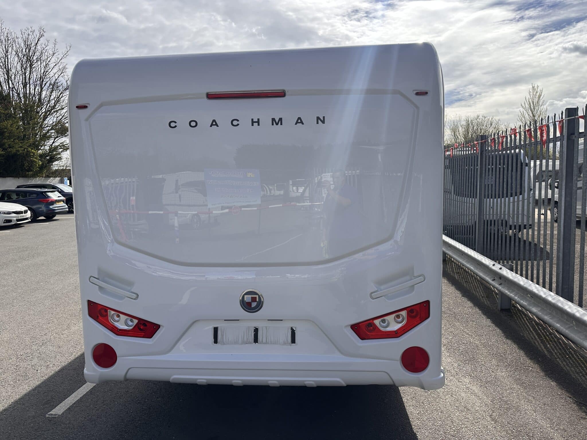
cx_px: 294
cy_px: 220
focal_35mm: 24
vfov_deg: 56.8
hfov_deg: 71.6
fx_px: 407
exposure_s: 1/4762
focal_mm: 6.86
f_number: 1.78
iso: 80
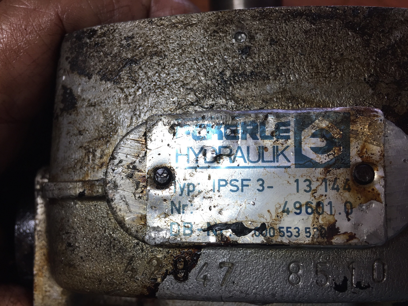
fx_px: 342
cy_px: 153
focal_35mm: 29
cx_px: 204
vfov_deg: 48.2
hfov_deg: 61.7
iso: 32
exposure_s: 1/50
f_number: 2.2
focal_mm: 4.15
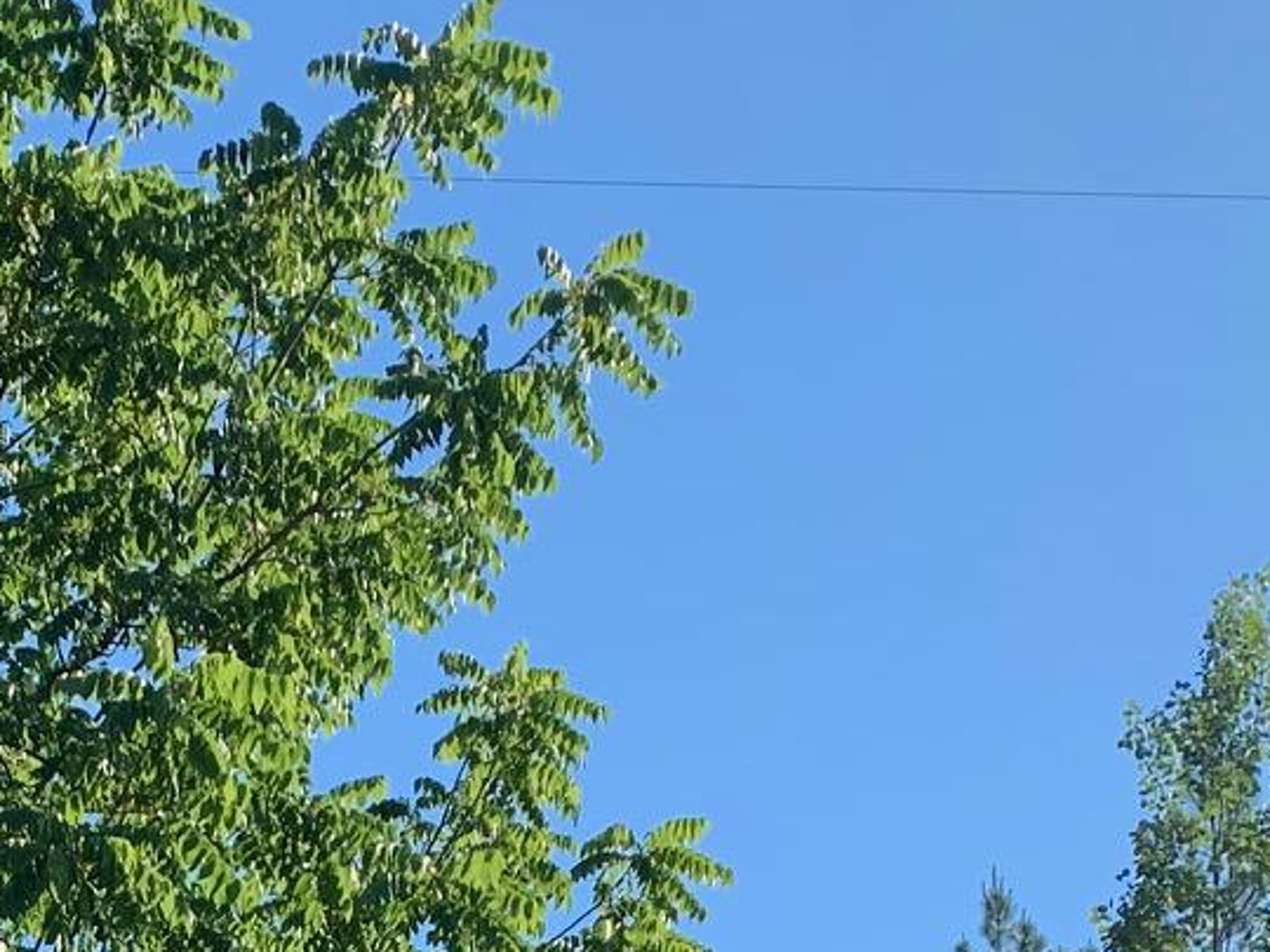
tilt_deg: +10.7
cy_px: 1422
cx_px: 287
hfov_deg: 20.1
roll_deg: +0.4
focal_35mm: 97
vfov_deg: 14.3
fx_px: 3559
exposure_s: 1/1205
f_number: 1.8
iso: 25
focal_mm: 4.25
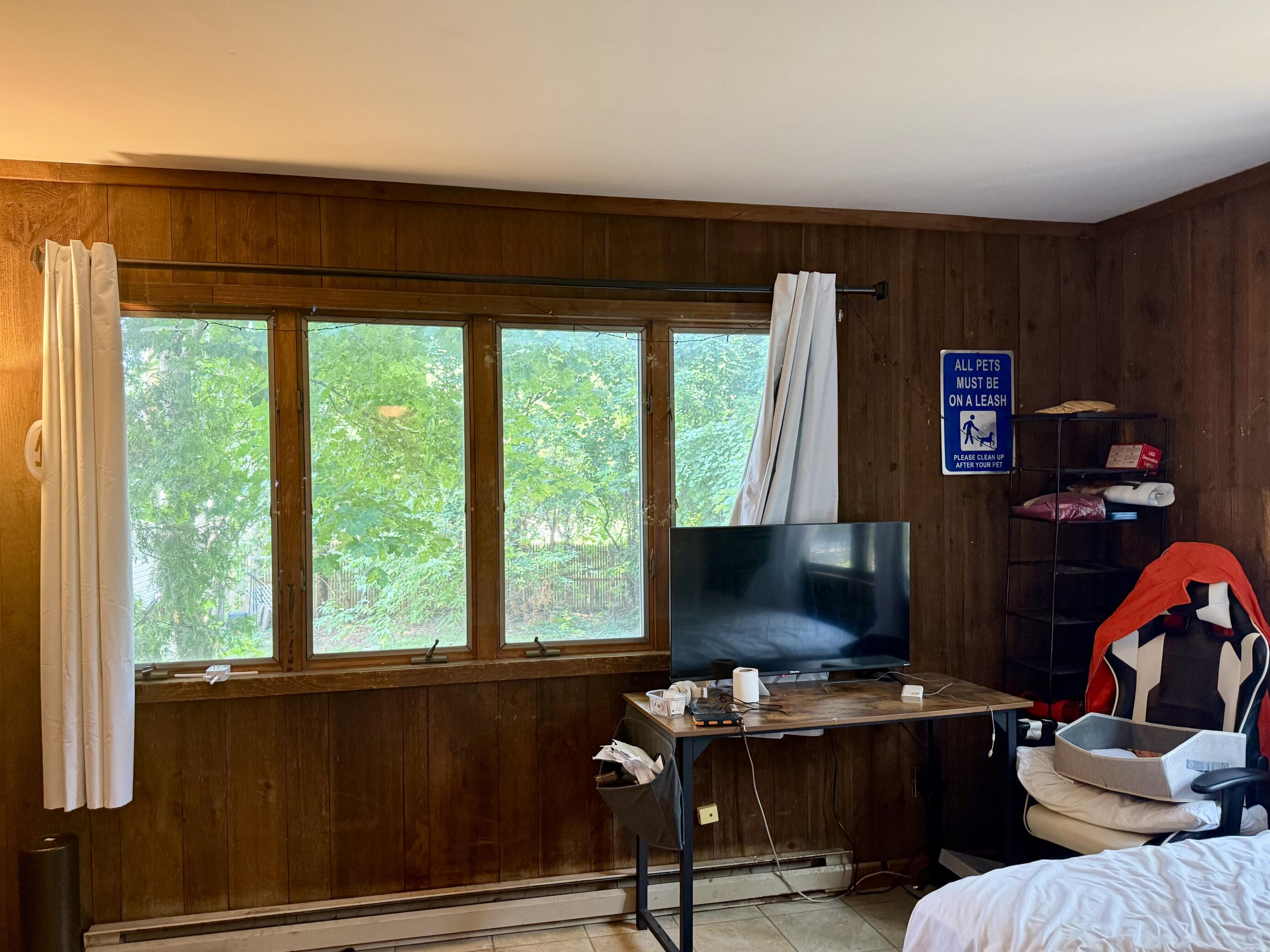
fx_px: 954
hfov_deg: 67.3
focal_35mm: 26
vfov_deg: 53.1
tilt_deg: -0.5
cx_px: 606
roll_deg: -0.1
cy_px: 494
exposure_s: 1/60
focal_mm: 6.76
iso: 250
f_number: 1.78
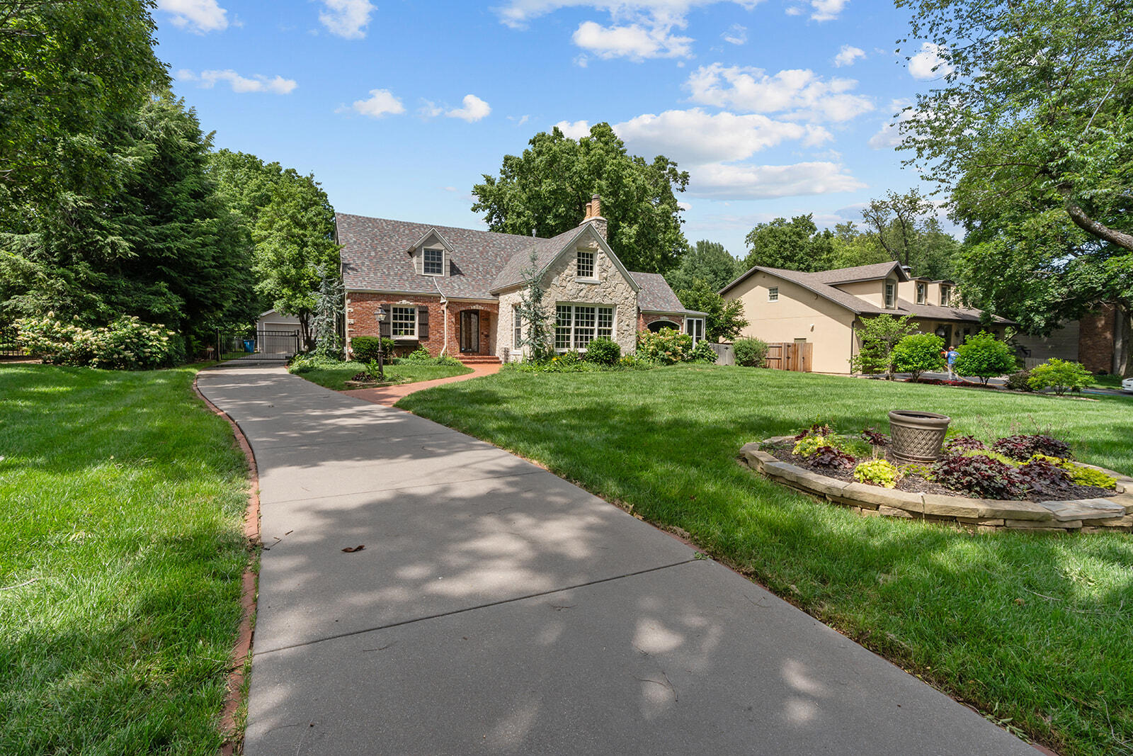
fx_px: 504
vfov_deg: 73.8
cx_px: 566
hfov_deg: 96.7
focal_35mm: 16
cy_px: 378
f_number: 18
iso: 200
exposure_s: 1/125
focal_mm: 16
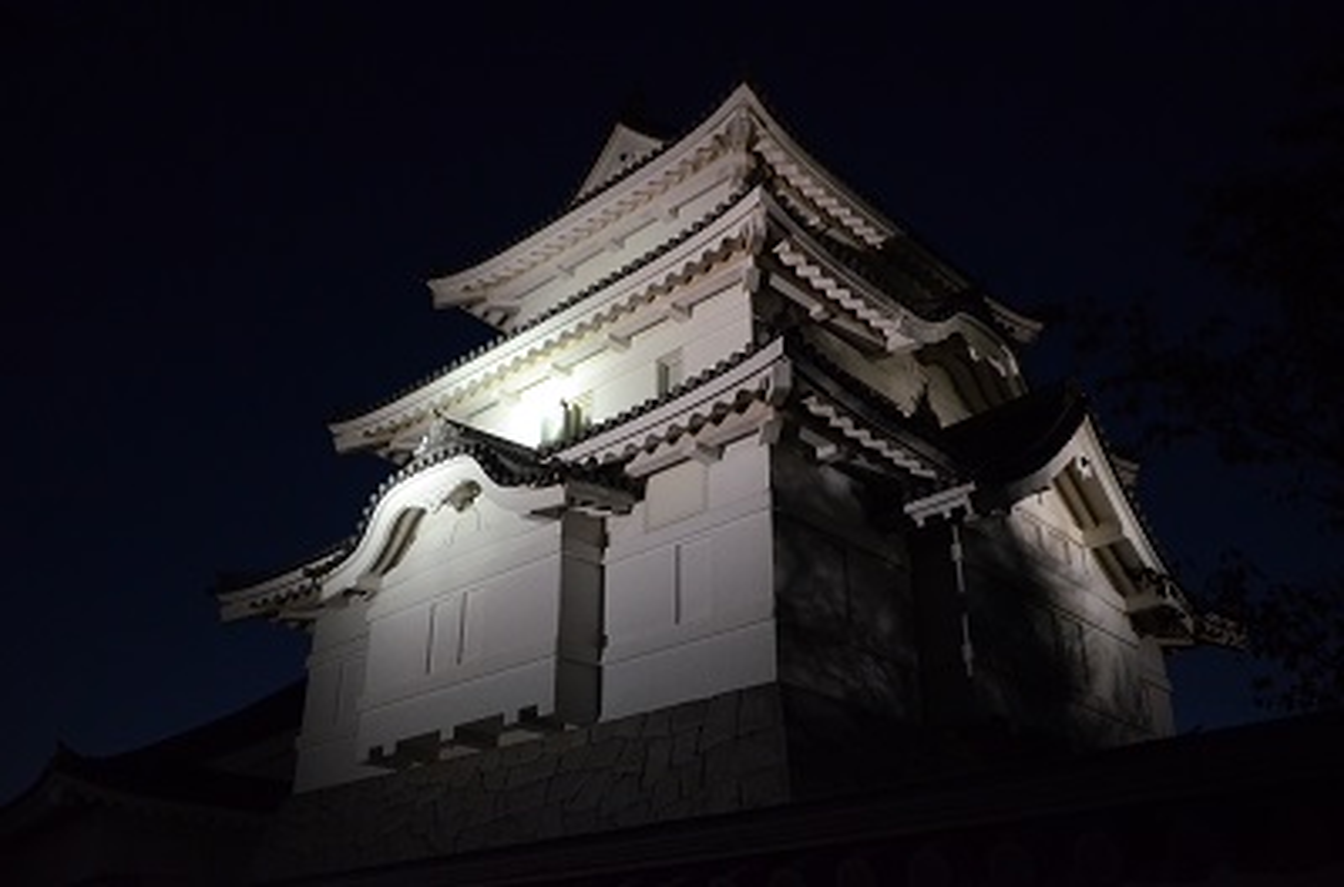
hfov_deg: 57.4
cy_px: 444
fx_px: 1228
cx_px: 672
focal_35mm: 33
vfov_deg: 39.7
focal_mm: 22
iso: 3200
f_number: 3.8
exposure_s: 1/50
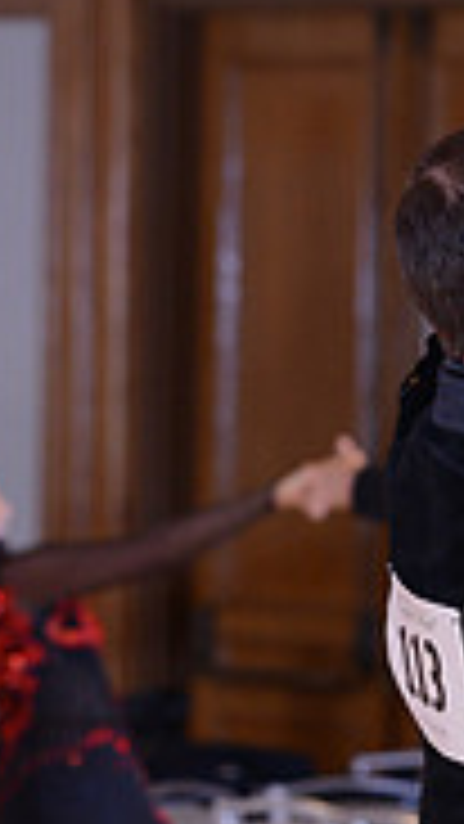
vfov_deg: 4.8
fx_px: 9794
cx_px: 768
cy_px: 1099
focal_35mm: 448
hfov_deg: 2.7
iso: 1250
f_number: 5
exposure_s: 1/250
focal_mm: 135
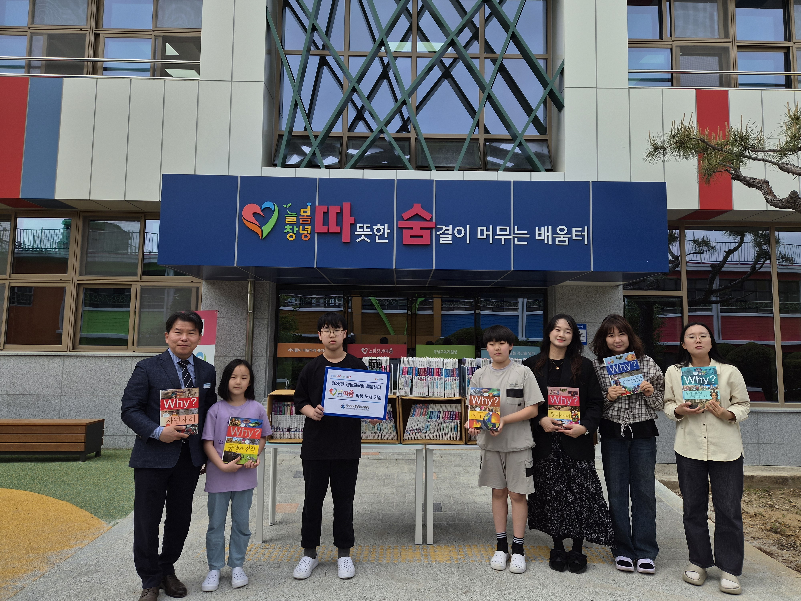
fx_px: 532
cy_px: 300
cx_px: 400
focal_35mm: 23
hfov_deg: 73.9
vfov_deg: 58.9
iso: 50
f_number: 1.8
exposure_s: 1/1964
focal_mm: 5.4
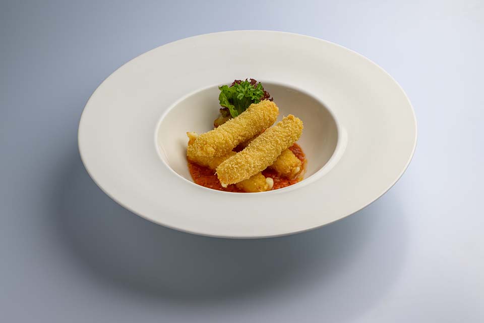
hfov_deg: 23.9
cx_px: 242
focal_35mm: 85
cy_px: 162
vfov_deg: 16.1
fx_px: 1143
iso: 80
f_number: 9
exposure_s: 1/200
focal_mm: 85
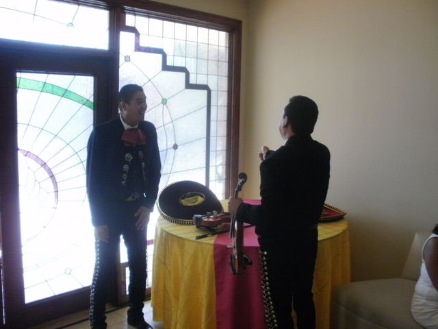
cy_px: 164
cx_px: 219
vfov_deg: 39.7
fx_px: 456
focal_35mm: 36
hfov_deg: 51.4
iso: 320
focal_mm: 6.3
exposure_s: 1/250
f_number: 3.5
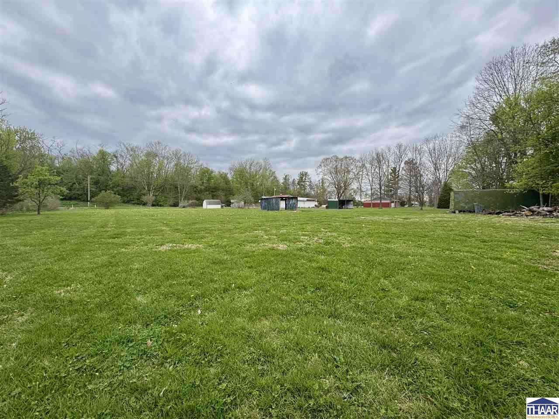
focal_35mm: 14
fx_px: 226
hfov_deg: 102.1
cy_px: 210
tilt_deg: -0.9
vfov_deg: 85.7
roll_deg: +0.1
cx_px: 280
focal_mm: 2.22
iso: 40
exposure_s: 1/414
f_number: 2.2
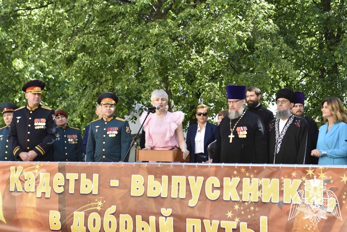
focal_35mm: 68
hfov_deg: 29.9
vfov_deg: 20.2
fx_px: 651
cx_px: 174
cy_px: 116
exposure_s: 1/1600
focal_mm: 45
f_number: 3.5
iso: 500
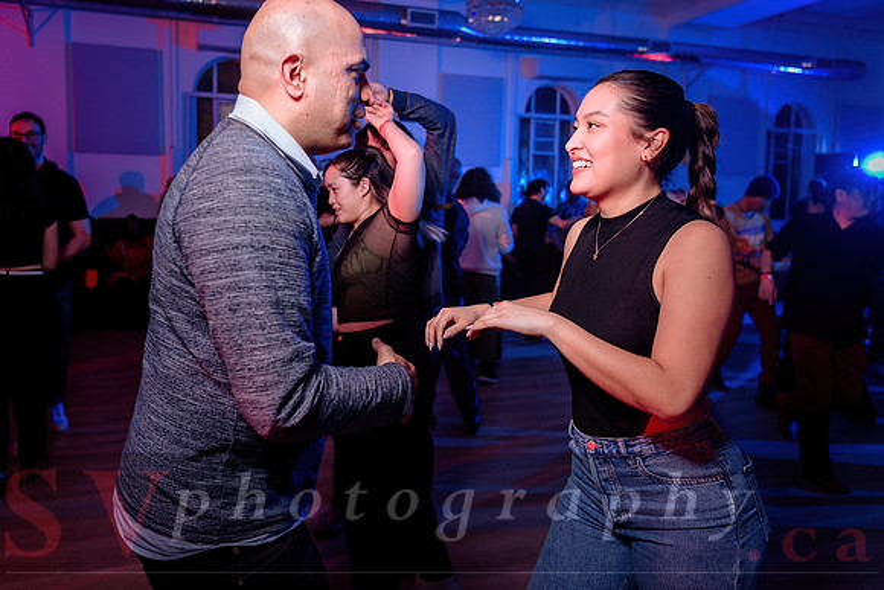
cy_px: 257
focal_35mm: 27
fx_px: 666
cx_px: 385
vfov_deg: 47.7
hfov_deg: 66.9
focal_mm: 24
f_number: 2.8
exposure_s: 1/125
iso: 1000
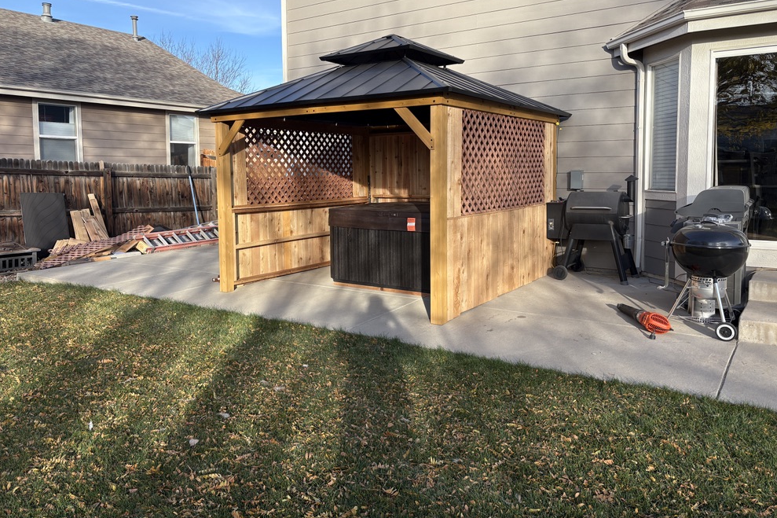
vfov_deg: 46.2
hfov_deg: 65.5
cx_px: 377
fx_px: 604
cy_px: 218
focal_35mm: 28
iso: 50
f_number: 1.6
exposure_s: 1/1001
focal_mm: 5.96
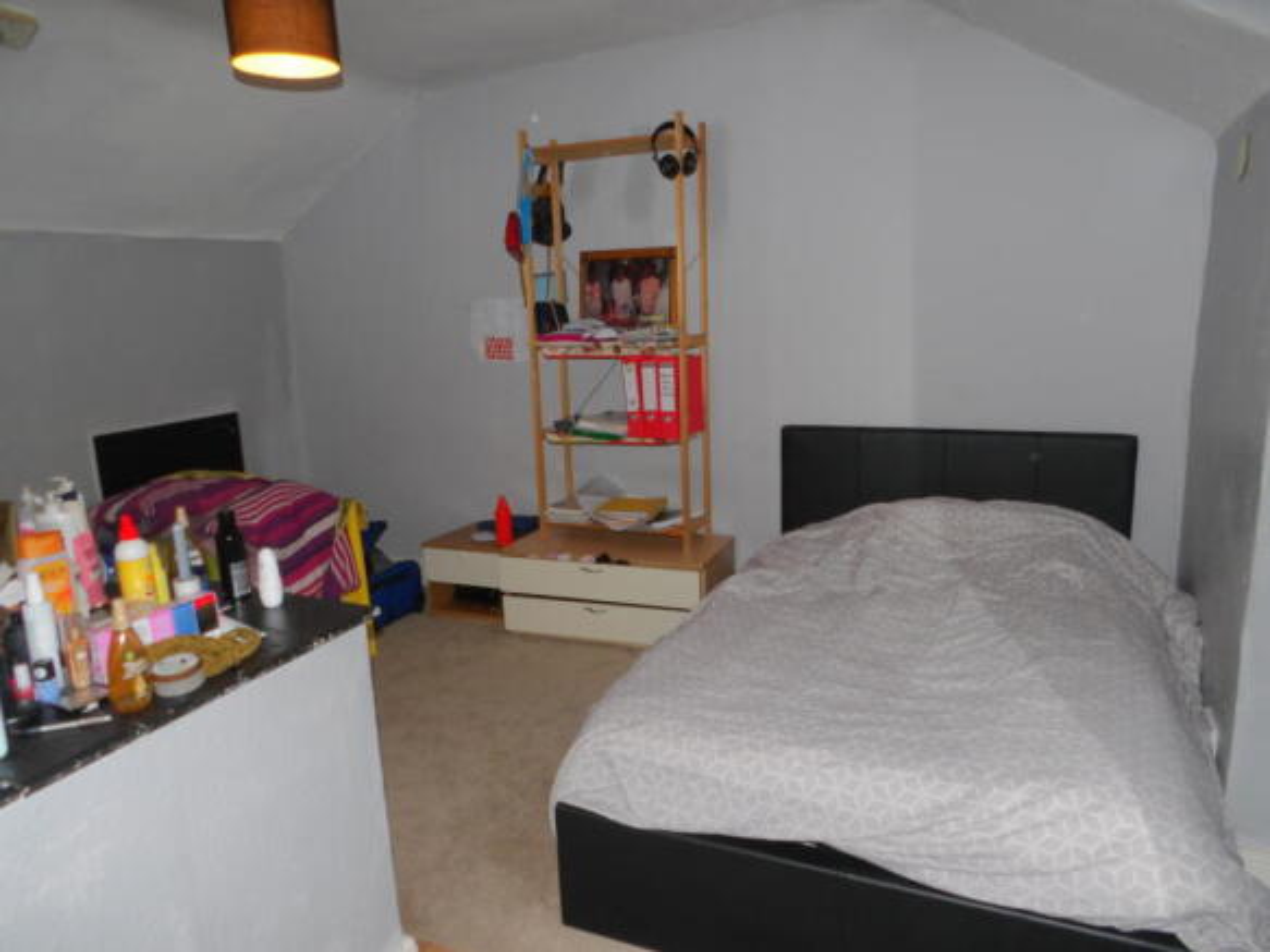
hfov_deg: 71.6
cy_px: 476
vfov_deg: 56.8
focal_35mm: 24
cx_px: 635
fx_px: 880
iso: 200
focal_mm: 4.3
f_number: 4.1
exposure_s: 1/15
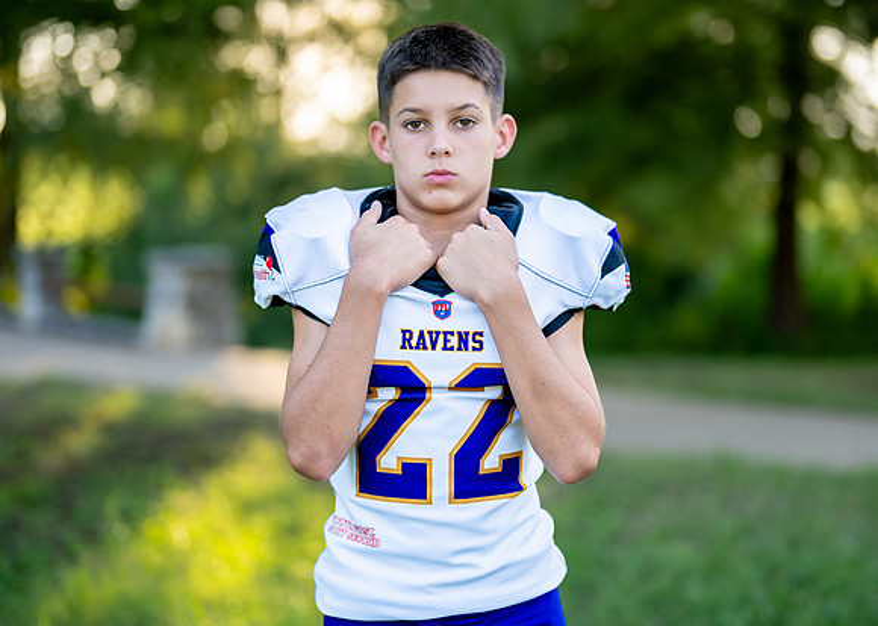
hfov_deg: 29.5
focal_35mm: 67
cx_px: 464
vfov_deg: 21.3
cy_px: 290
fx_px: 1670
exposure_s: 1/1000
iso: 125
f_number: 1.2
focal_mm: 50
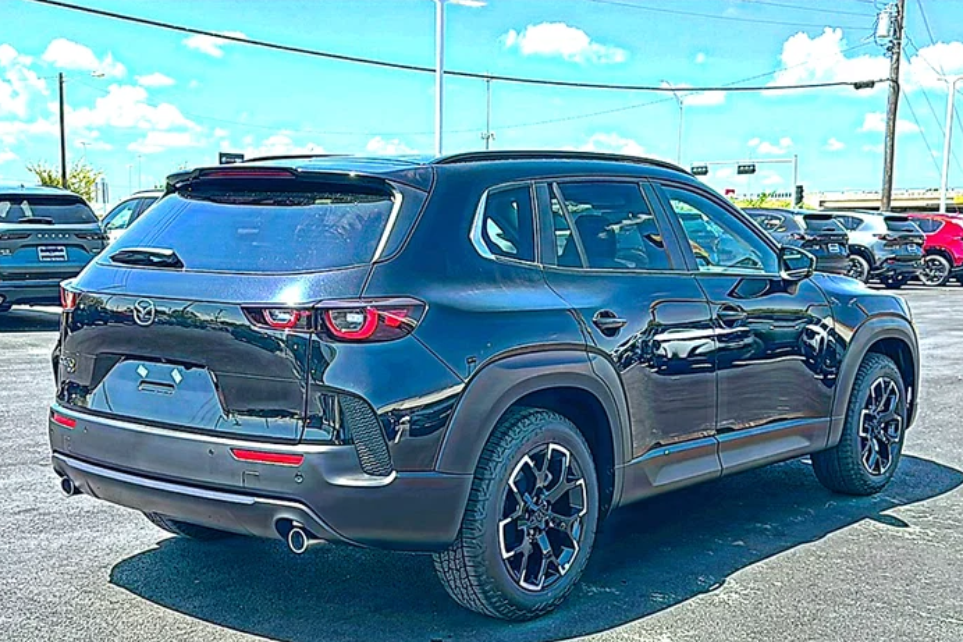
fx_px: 1070
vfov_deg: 33.3
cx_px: 479
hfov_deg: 48.5
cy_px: 363
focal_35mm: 40
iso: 80
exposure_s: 1/1416
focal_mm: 6.86
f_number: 1.78
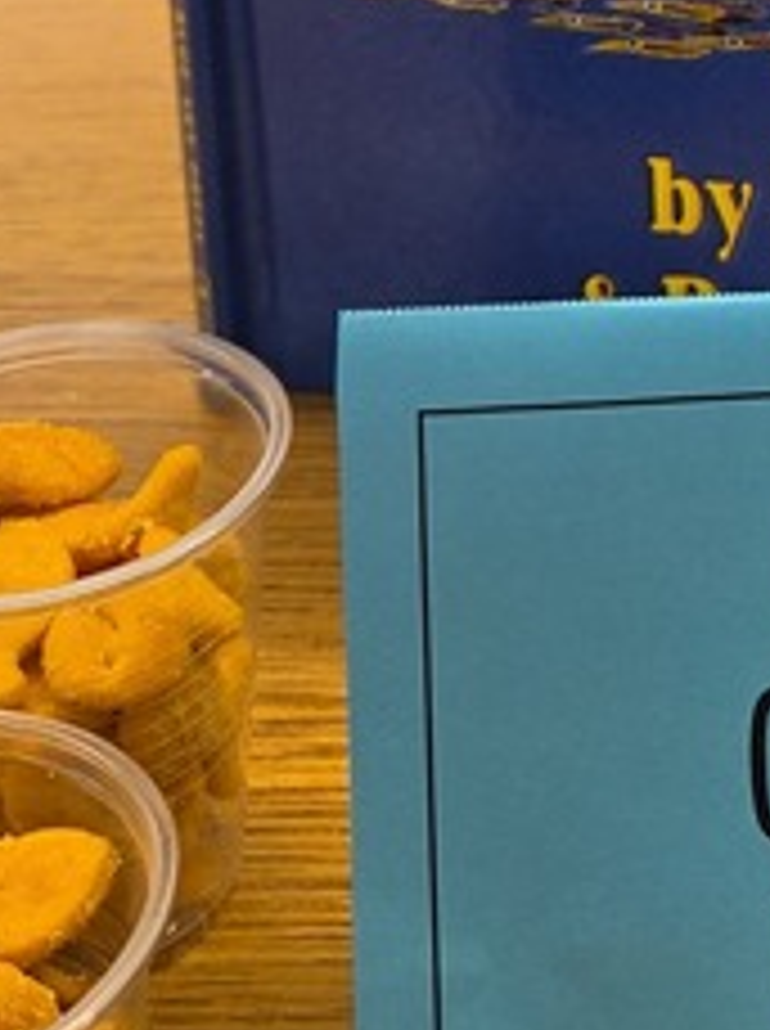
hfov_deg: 13.8
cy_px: -445
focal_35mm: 103
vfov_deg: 17.5
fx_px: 3063
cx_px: 977
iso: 100
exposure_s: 1/120
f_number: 1.8
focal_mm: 5.4
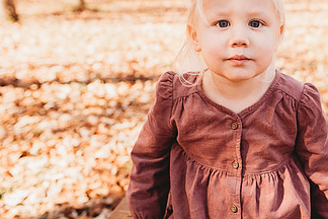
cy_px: 53
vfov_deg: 30.6
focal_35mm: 43
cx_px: 233
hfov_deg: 44.4
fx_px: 392
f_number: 2.8
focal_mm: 24
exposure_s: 1/200
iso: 100
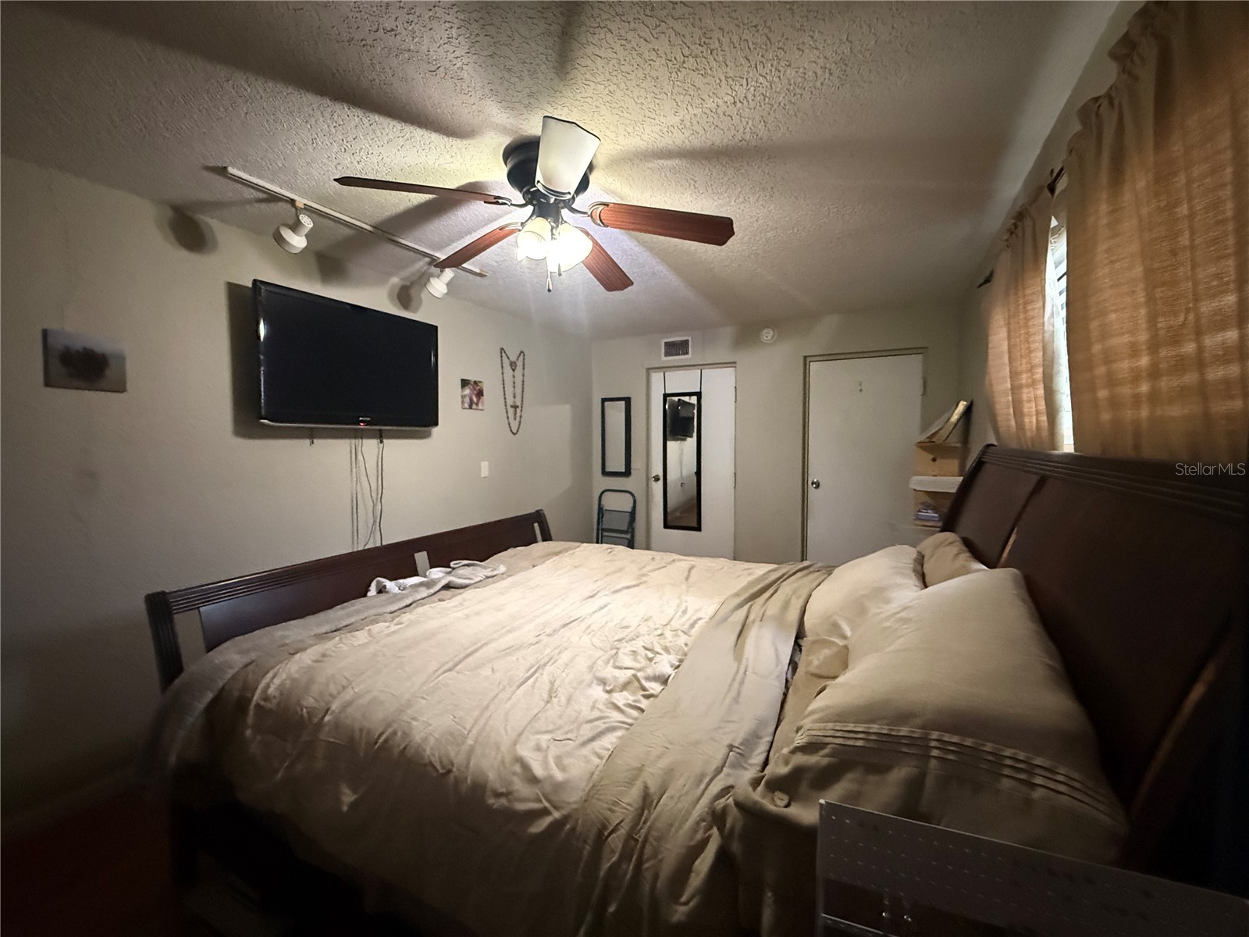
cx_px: 624
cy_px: 468
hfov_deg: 102.1
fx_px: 505
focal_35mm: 14
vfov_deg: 85.7
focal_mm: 2.22
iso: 1250
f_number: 2.2
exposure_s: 1/40
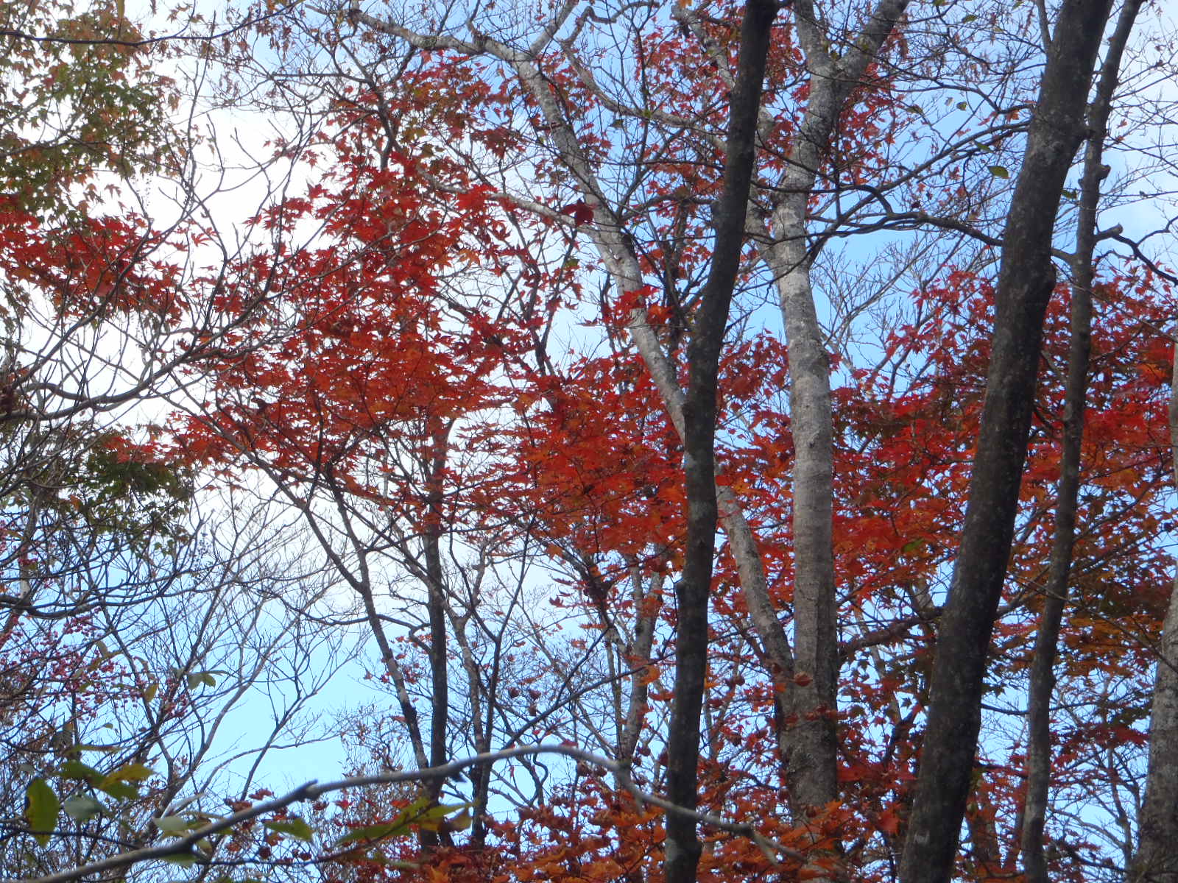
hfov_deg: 25.0
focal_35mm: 78
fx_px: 2654
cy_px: 442
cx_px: 589
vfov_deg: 18.9
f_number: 5.9
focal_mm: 14
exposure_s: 1/100
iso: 100
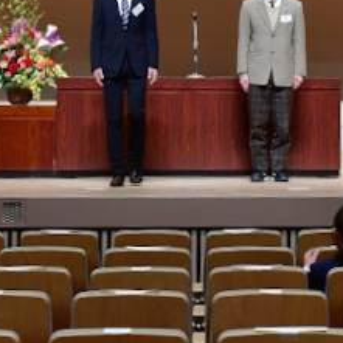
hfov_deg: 17.9
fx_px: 1087
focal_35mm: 97
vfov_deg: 17.7
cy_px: 39
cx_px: 196
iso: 1000
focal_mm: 42
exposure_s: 1/50
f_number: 6.3
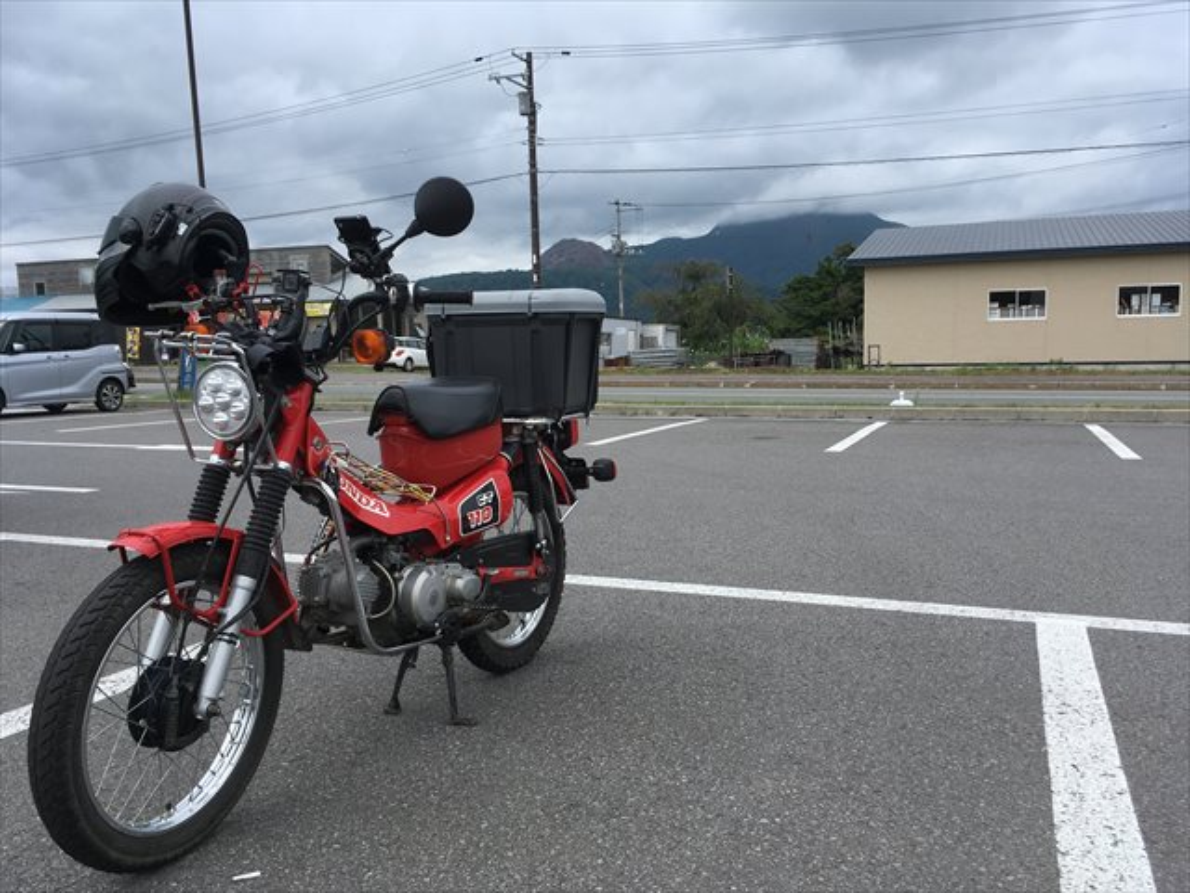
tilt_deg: -5.9
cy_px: 446
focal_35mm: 29
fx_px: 997
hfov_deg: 61.7
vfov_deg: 48.2
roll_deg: +2.0
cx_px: 595
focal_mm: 4.15
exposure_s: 1/1261
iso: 25
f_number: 2.2
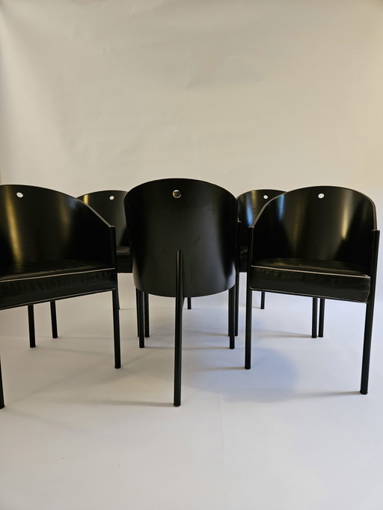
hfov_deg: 58.9
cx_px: 192
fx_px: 339
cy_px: 255
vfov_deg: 73.9
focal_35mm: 23
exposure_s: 1/33
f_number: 1.8
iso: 640
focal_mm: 5.4
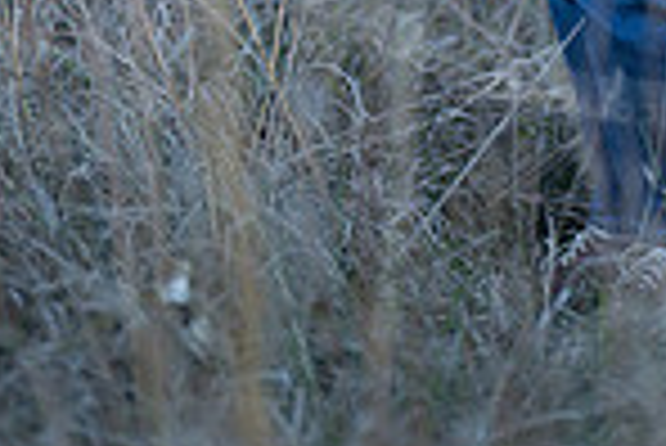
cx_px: 648
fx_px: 4778
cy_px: -460
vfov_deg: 5.2
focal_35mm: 258
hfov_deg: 7.9
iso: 160
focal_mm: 85
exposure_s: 1/1000
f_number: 1.2
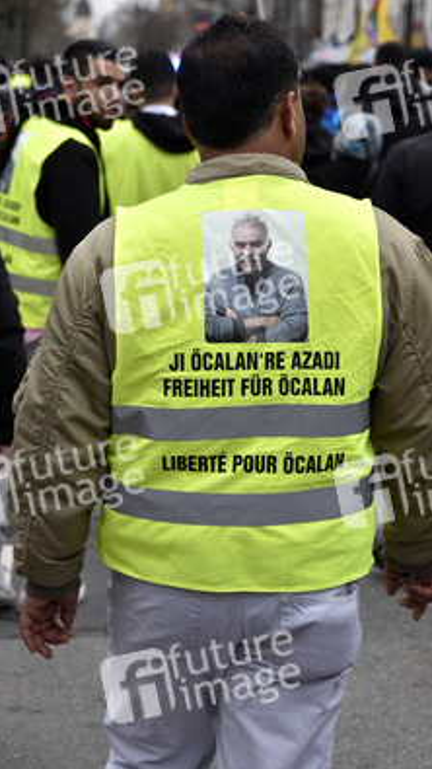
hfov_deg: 11.4
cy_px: 385
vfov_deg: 20.2
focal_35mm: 106
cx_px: 257
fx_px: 2160
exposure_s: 1/250
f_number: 8
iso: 280
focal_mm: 100
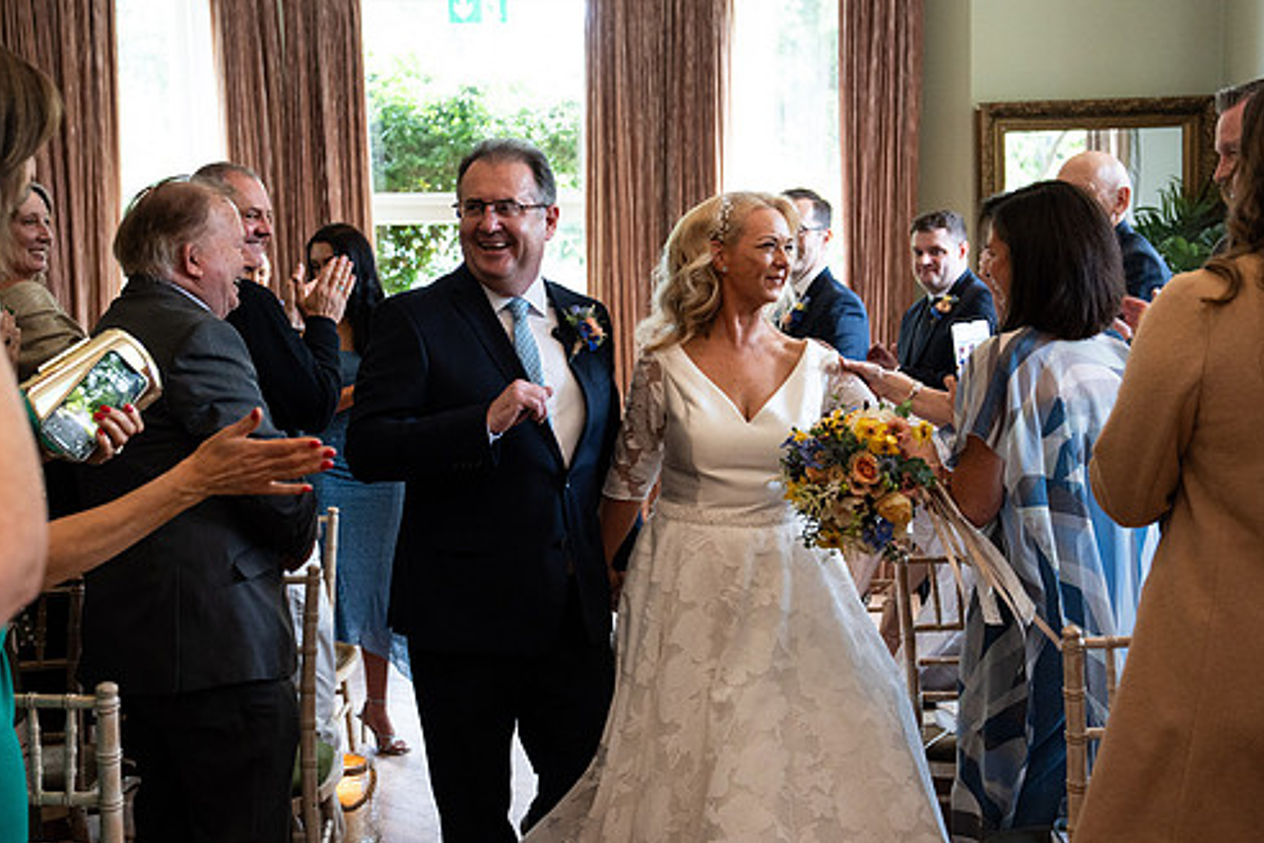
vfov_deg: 33.4
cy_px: 468
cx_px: 626
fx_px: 1405
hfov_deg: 48.4
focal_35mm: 40
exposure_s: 1/200
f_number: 3.5
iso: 3200
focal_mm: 34
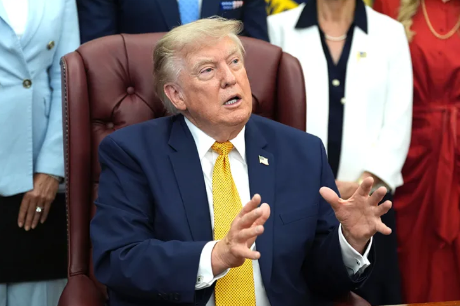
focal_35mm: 119
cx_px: 231
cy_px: 154
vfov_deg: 11.5
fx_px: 1520
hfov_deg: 17.2
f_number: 2.8
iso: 4000
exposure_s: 1/400
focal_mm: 115
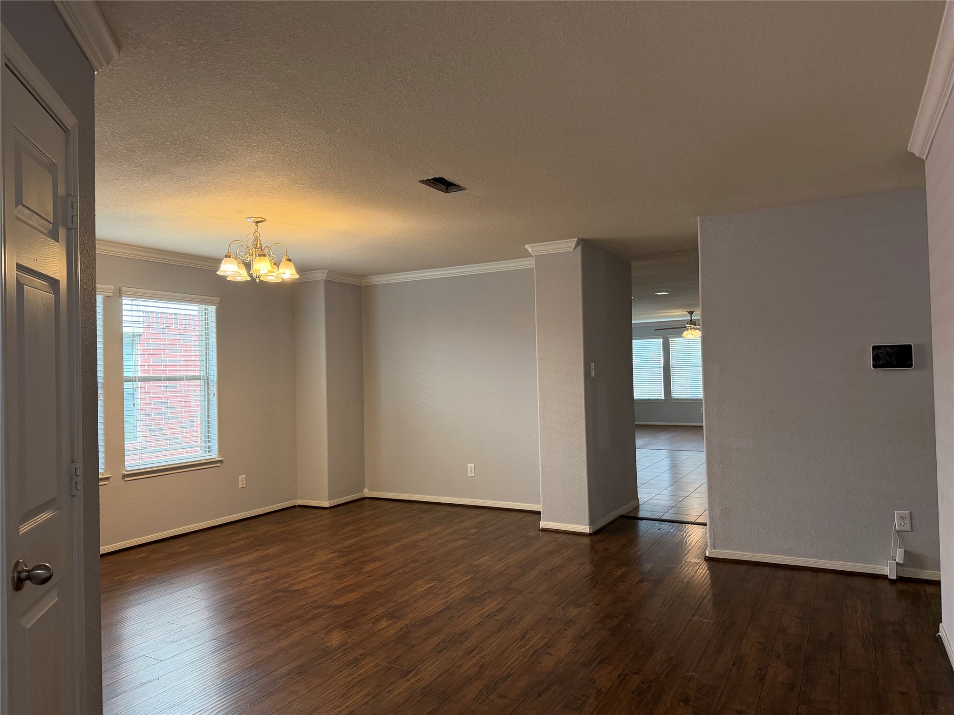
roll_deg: +1.8
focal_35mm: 24
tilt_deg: +1.2
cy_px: 358
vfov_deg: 56.8
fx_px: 661
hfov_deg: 71.6
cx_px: 477
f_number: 1.78
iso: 320
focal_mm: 6.76
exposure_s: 1/120
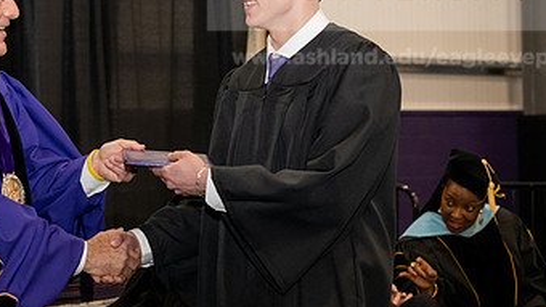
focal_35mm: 125
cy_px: 91
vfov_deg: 9.7
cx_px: 159
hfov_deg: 17.1
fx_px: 1809
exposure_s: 1/200
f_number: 5.6
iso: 2500
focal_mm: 70
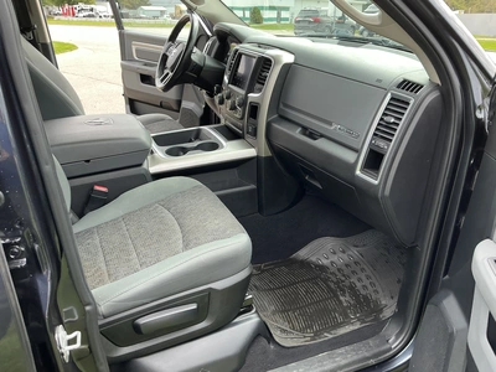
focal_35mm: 28
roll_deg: +1.7
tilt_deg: -26.9
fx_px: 401
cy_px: 186
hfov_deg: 63.4
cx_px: 248
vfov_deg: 49.7
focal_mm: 3
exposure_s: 1/122
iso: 20
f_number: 1.8
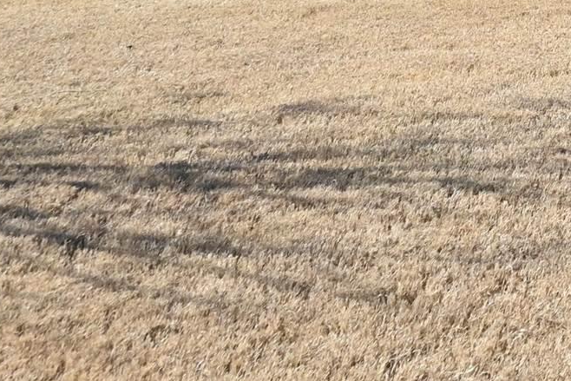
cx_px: 1154
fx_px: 1777
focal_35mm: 112
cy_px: -430
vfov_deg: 10.9
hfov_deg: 14.8
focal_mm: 16
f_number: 6.3
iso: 100
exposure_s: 1/320
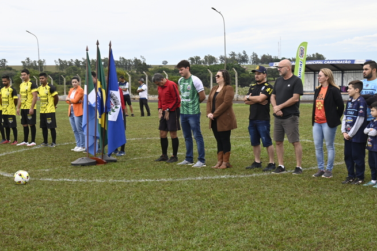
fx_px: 691
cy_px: 125
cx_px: 205
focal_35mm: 66
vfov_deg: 20.6
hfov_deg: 30.5
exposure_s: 1/125
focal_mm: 48
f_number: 6.3
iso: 200
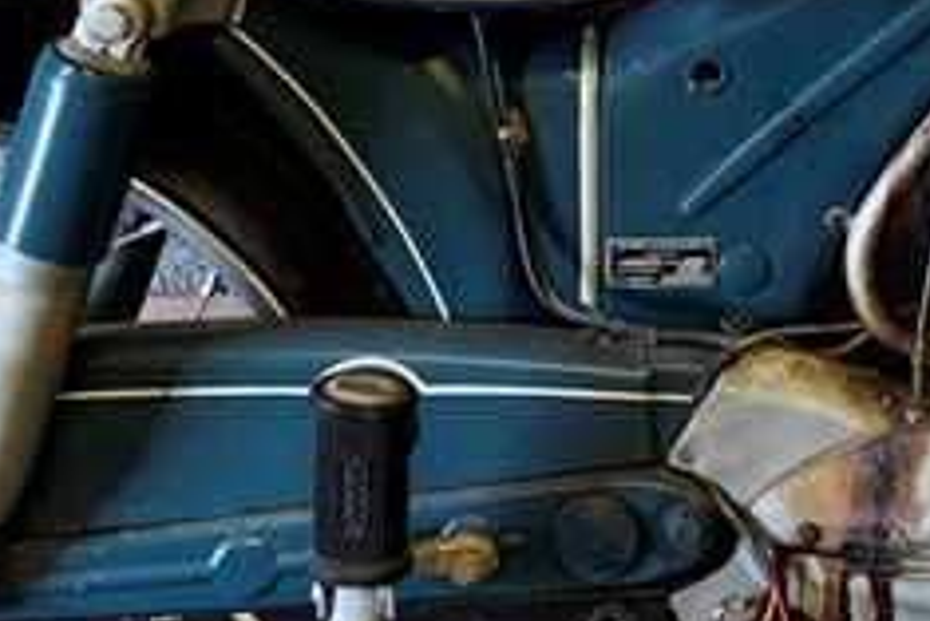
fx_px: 2973
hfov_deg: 17.4
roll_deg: -0.1
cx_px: 926
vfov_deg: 11.9
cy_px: 166
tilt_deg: -18.6
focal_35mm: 115
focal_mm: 4.25
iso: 250
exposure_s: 1/50
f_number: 1.8
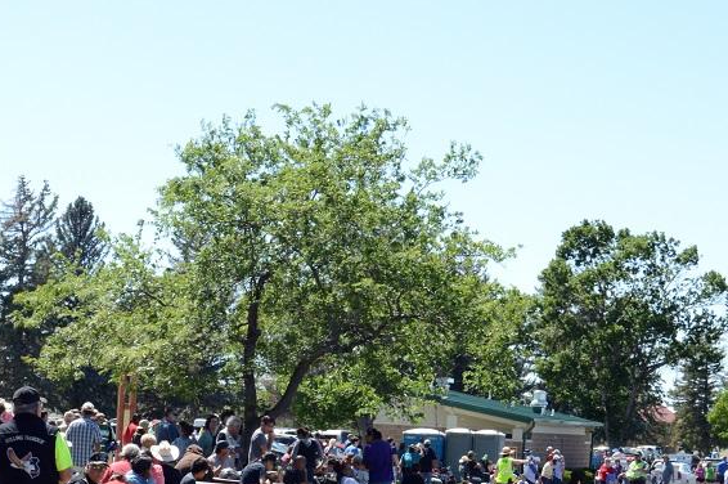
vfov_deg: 12.8
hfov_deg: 19.0
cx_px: 96
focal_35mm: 106
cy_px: 422
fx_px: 2141
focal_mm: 40
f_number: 16
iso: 400
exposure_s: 1/160
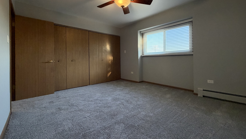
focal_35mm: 16
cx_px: 127
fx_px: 104
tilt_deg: +0.3
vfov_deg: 66.8
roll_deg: +0.7
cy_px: 60
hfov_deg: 99.3
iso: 400
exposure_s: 1/60
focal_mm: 2.22
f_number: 2.2
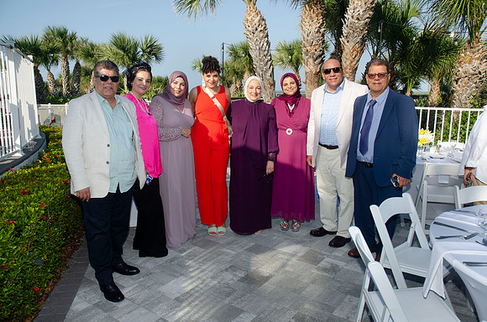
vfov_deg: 47.7
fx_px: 364
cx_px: 244
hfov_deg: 67.5
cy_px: 161
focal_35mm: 27
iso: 100
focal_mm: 18
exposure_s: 1/250
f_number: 7.1
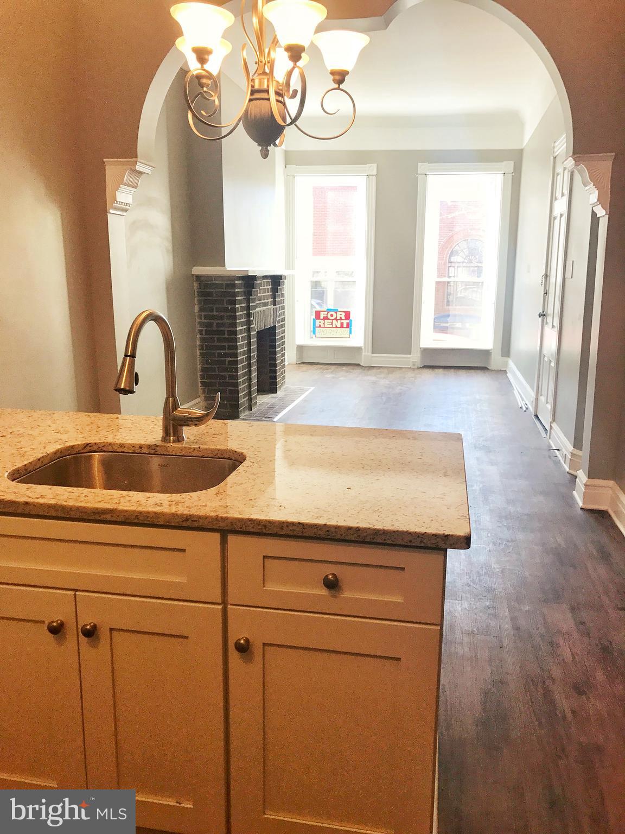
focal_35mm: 28
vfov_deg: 63.4
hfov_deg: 49.7
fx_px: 674
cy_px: 417
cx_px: 312
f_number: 1.8
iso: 32
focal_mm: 3.99
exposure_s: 1/60
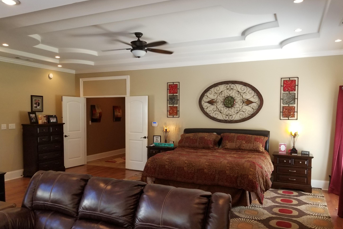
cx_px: 172
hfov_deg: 65.5
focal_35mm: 28
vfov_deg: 46.3
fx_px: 267
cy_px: 128
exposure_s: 1/60
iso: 160
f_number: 1.7
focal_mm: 4.25
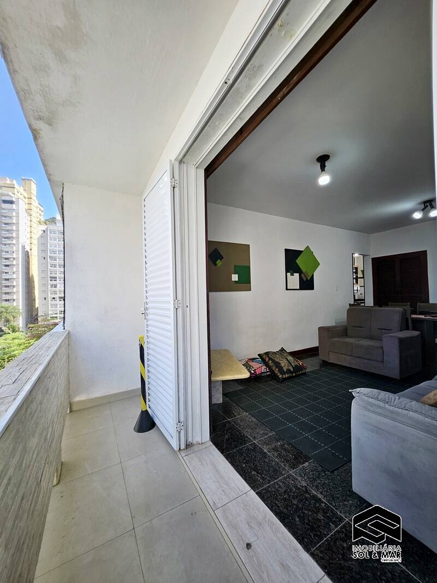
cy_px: 292
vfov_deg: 106.2
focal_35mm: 13
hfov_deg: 89.9
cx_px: 218
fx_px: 219
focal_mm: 1.7
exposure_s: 1/191
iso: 32
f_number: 2.2
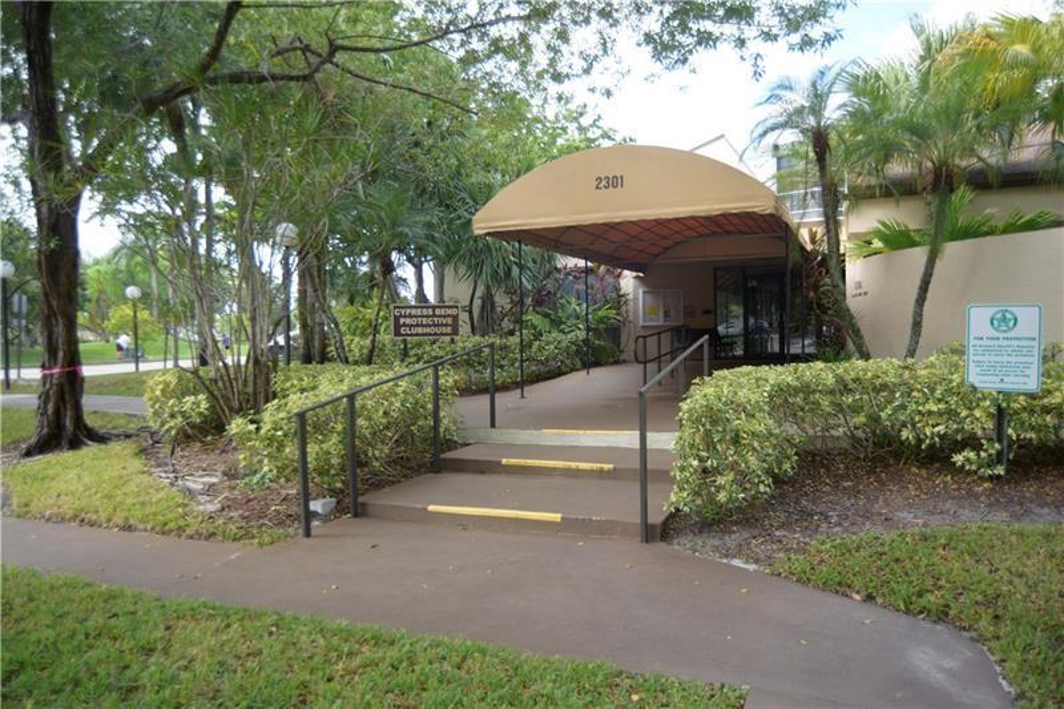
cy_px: 354
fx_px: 709
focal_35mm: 24
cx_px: 532
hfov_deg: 73.8
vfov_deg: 53.1
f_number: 4.2
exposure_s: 1/80
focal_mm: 24
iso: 64
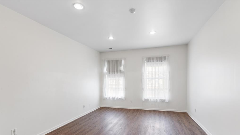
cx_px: 121
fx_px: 115
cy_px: 81
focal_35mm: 18
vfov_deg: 60.5
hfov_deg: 92.7
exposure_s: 1/30
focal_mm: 17
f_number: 9
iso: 400
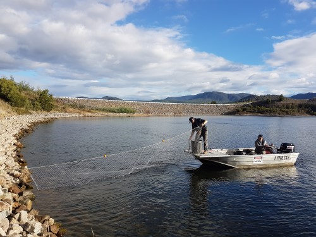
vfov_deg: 53.1
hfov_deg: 67.3
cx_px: 158
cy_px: 118
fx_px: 237
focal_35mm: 26
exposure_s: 1/1644
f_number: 1.7
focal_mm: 4.2
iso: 40
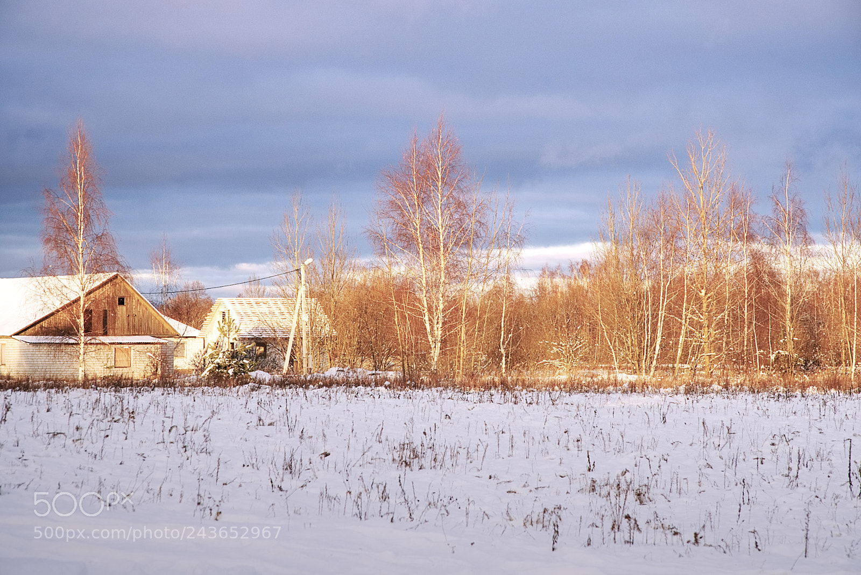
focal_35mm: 117
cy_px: 288
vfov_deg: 11.7
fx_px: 2800
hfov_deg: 17.5
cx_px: 430
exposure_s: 1/125
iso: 160
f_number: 7.1
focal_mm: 78
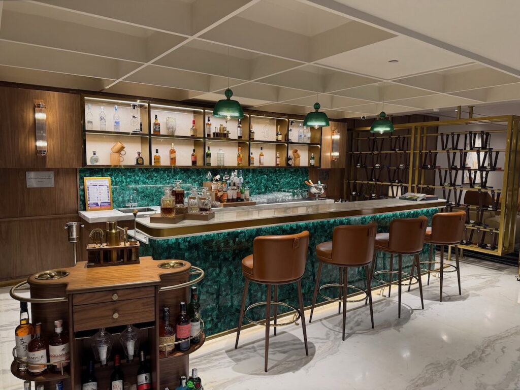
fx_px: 361
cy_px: 195
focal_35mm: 24
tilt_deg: -5.9
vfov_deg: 56.8
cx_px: 260
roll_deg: -0.5
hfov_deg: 71.6
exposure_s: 1/100
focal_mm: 6.76
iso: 160
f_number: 1.78
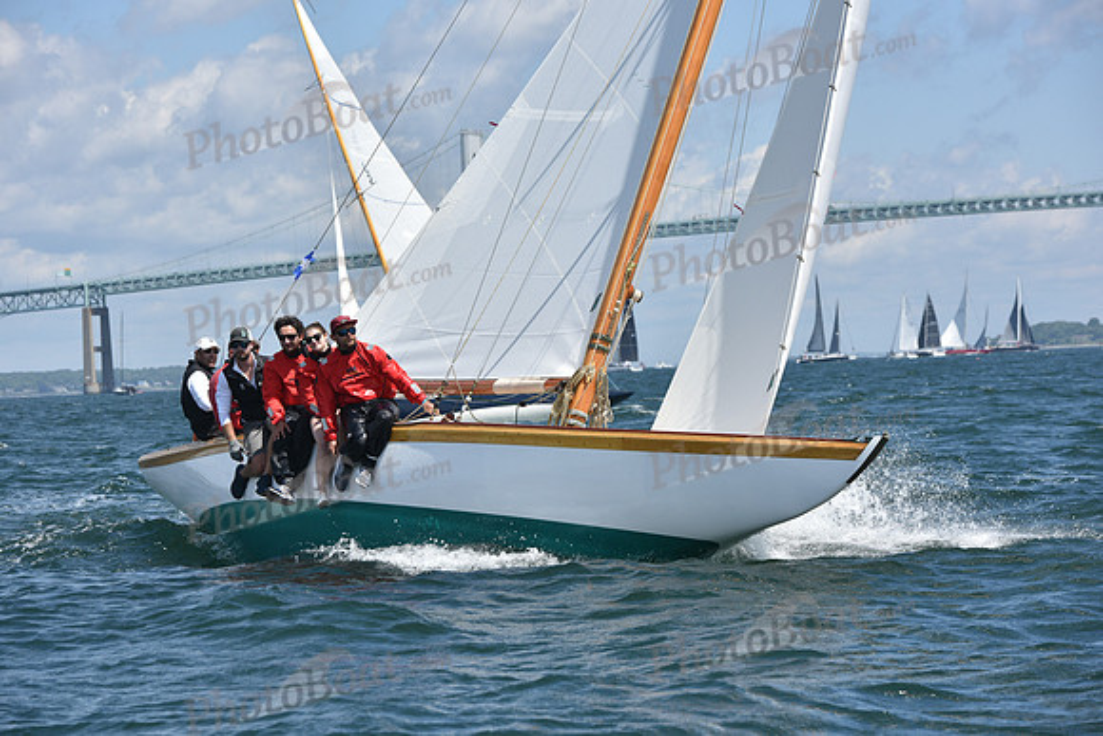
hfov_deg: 16.8
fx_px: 3739
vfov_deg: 11.2
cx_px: 552
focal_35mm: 122
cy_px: 368
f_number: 7.1
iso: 250
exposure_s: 1/1250
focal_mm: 122
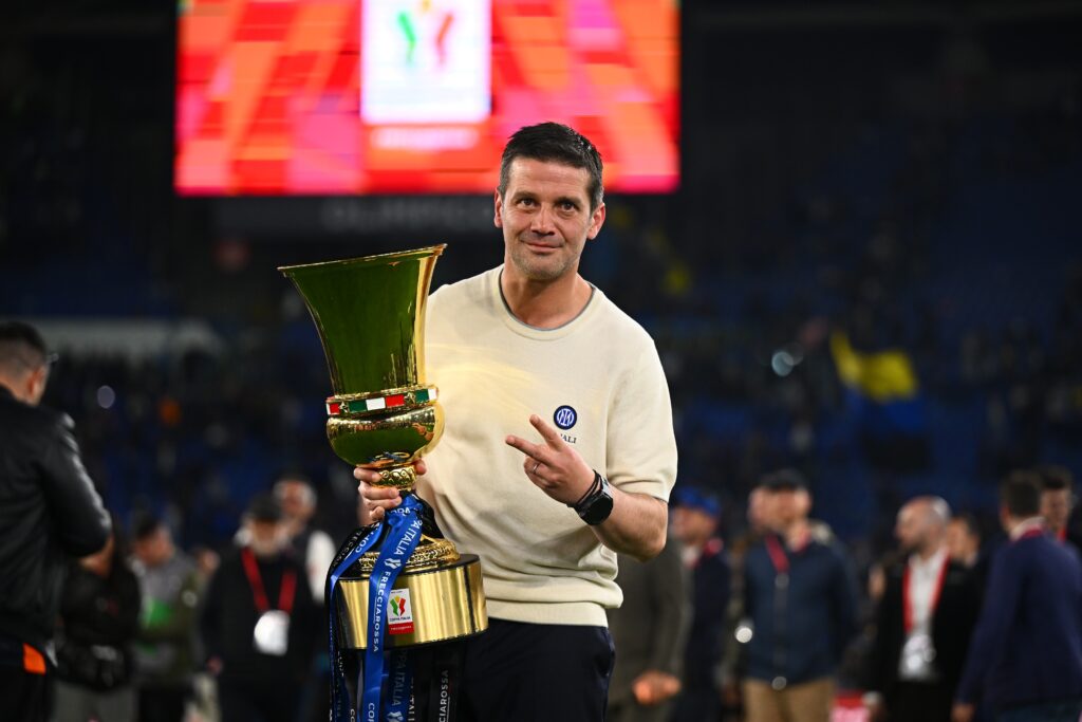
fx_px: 3457
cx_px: 541
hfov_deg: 17.8
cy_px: 361
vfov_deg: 11.9
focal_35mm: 115
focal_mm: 115
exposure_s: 1/1600
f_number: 2.8
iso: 2000
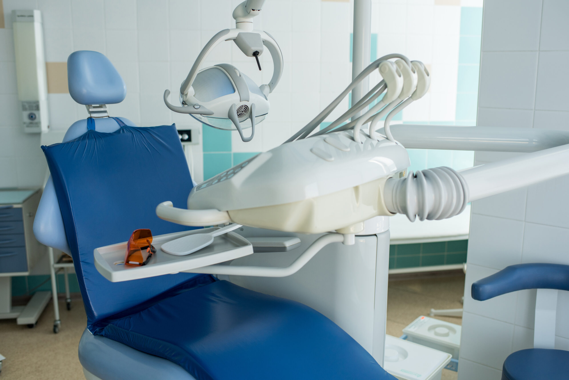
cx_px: 284
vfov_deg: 37.9
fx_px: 553
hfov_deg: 54.4
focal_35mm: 35
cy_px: 190
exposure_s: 1/160
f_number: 3.5
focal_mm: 35
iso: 400
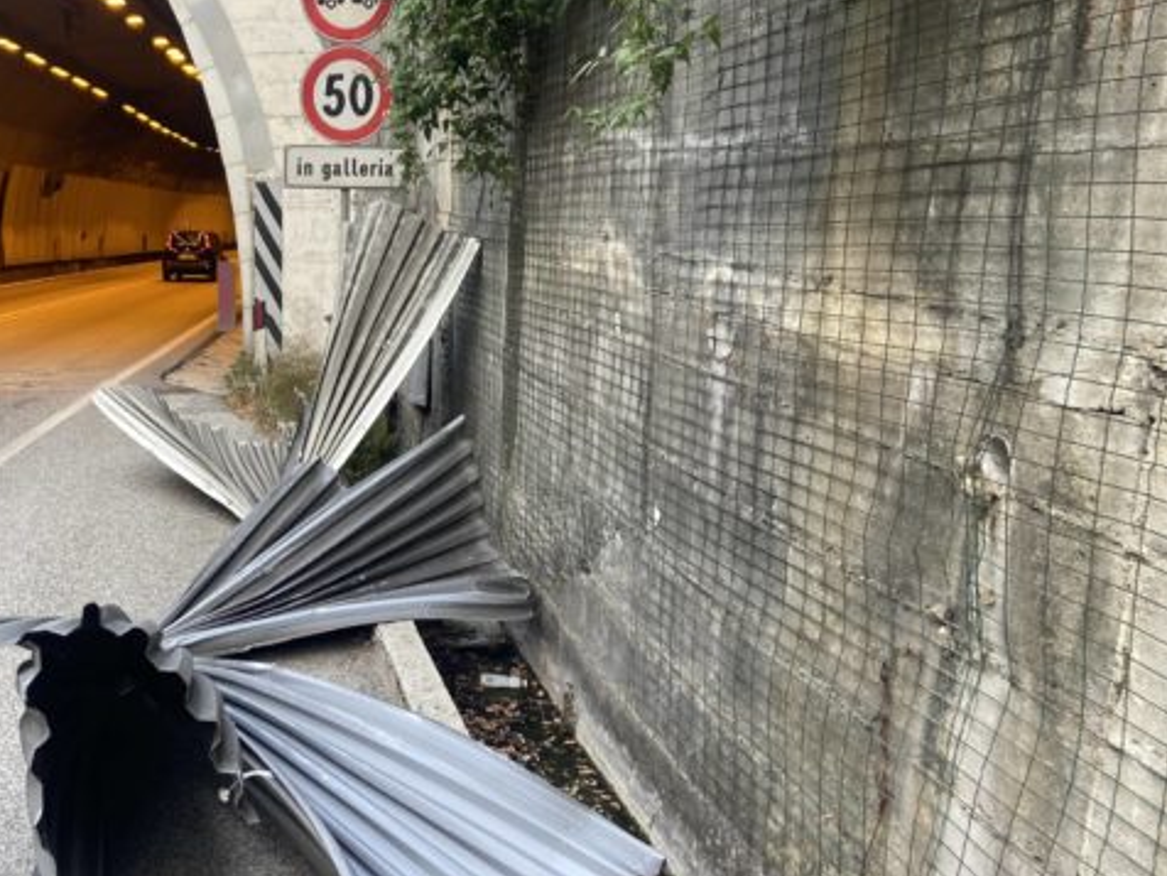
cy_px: 498
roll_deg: +0.6
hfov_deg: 47.5
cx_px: 321
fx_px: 1281
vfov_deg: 37.7
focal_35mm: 38
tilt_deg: -13.7
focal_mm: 4.25
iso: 80
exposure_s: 1/100
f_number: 1.8
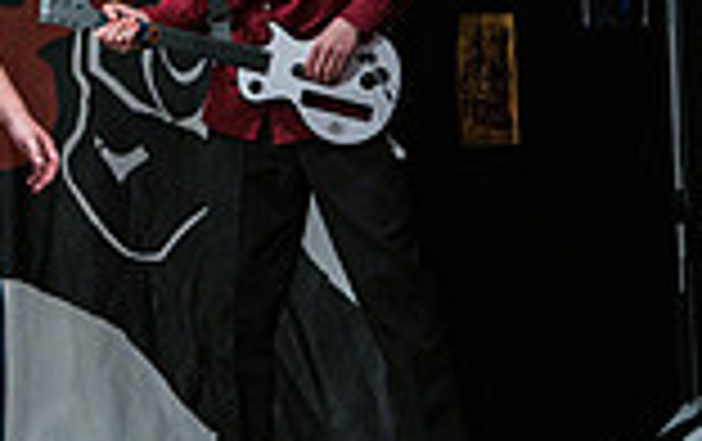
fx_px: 7261
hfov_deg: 5.5
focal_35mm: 379
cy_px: -209
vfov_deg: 3.5
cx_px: -184
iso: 2000
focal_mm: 100
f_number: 4
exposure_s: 1/500
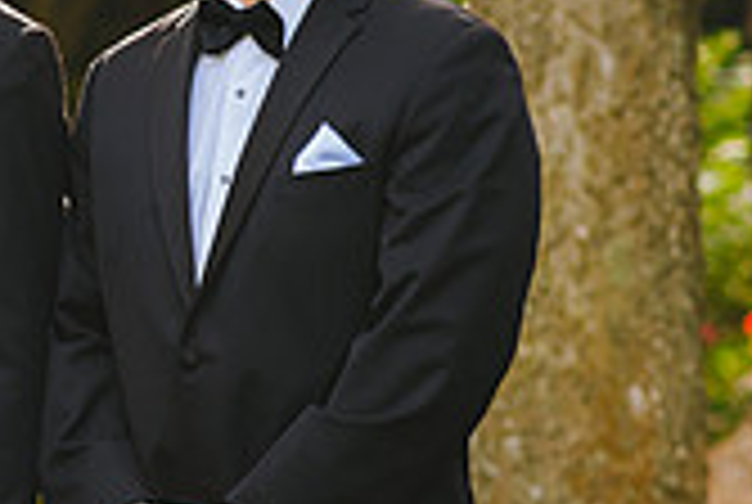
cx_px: -316
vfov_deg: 4.3
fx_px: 6759
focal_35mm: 323
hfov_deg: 6.3
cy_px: 274
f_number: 2.8
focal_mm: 85
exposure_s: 1/640
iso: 400
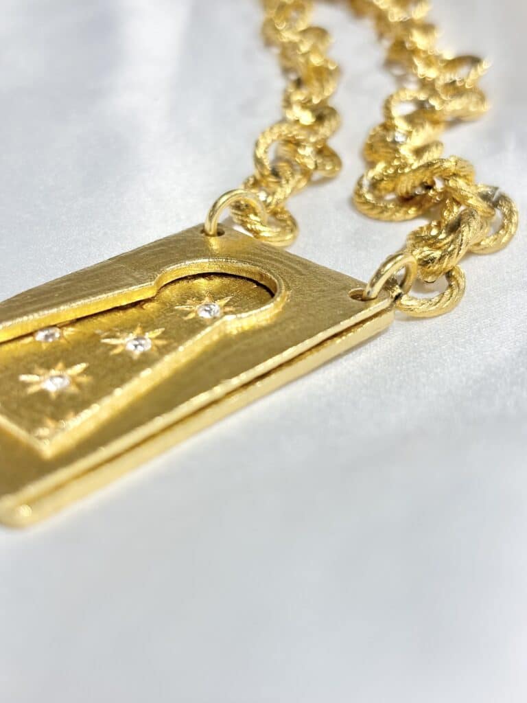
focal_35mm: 52
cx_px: 264
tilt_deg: -35.4
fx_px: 1056
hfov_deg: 28.0
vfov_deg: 36.8
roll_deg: +7.6
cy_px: 352
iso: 32
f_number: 1.6
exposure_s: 1/242
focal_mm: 5.96
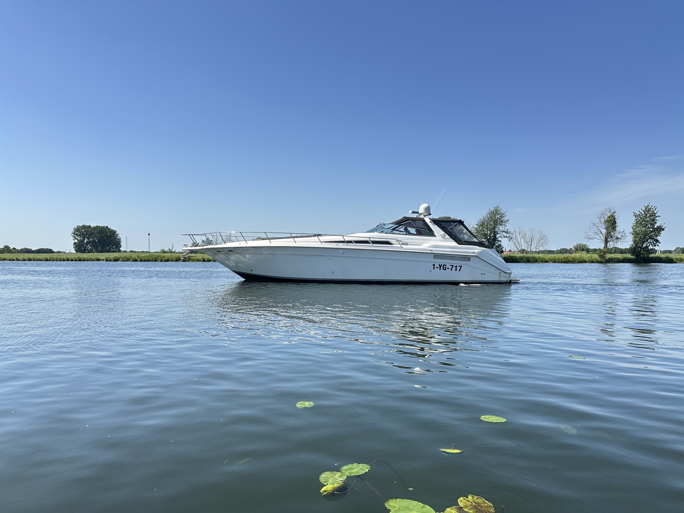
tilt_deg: -0.5
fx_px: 474
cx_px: 342
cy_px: 256
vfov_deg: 56.8
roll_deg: +0.1
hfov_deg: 71.6
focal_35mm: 24
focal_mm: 6.86
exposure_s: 1/2299
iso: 80
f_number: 1.78
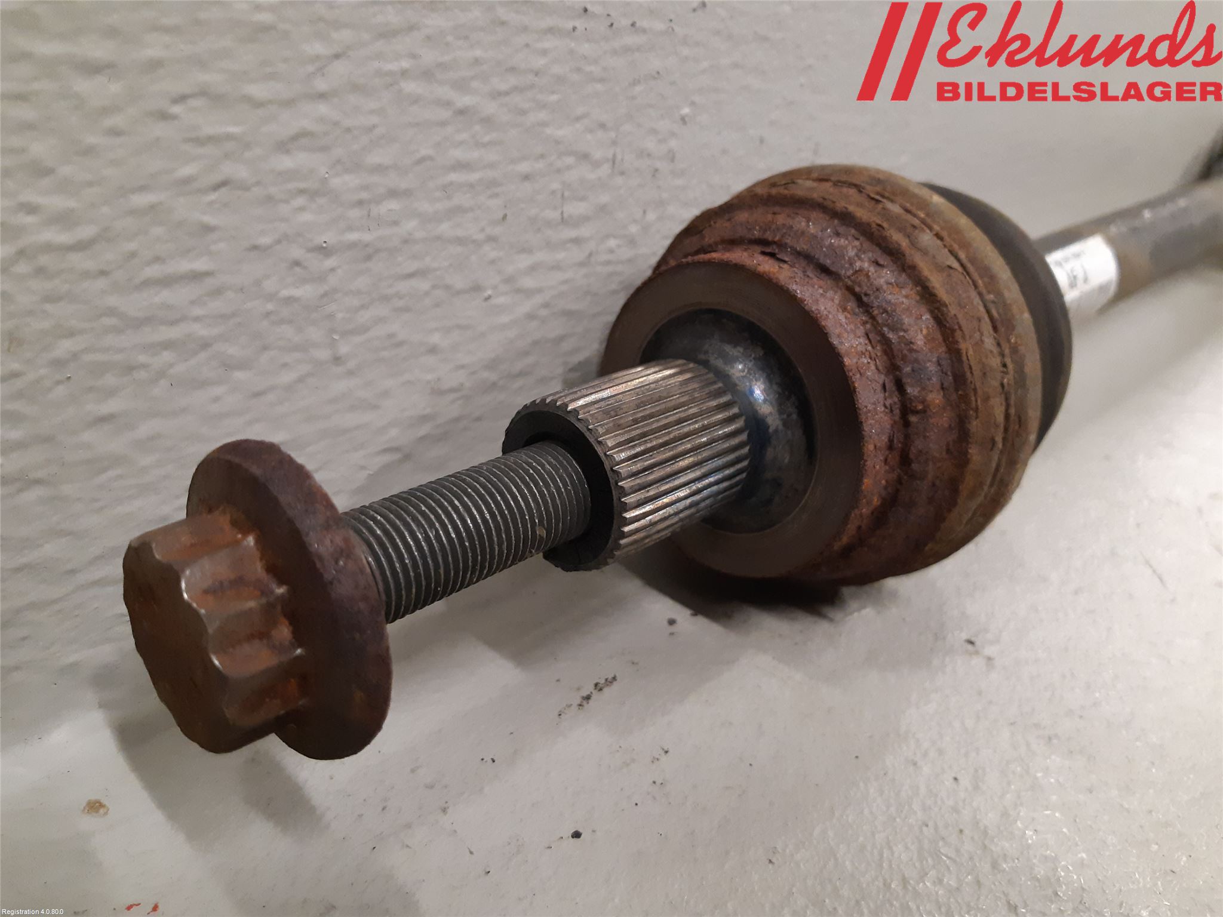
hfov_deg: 67.3
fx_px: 919
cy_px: 458
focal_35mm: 26
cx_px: 612
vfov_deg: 53.1
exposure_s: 1/50
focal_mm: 3.93
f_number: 1.7
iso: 320
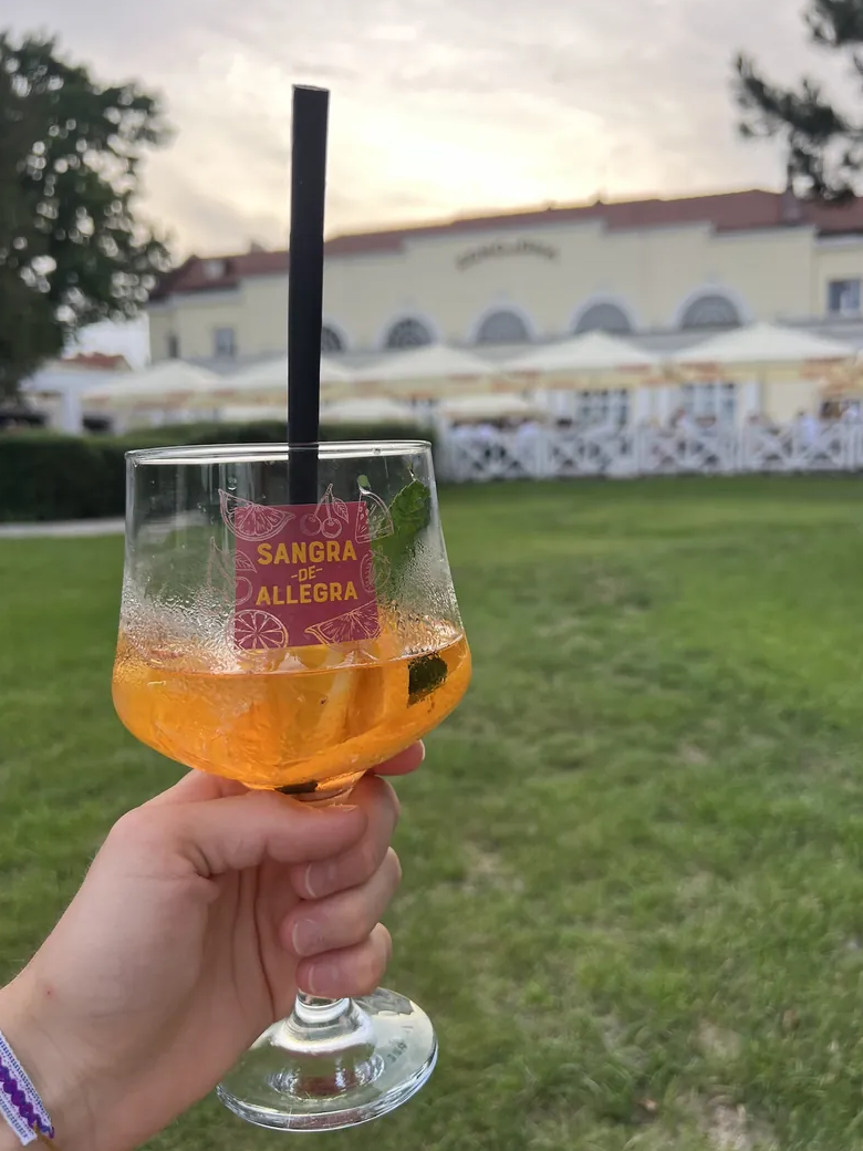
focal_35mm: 27
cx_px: 446
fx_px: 898
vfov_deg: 65.3
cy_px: 578
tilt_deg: -4.4
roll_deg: +2.0
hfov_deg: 51.3
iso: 50
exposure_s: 1/597
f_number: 1.5
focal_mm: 5.7
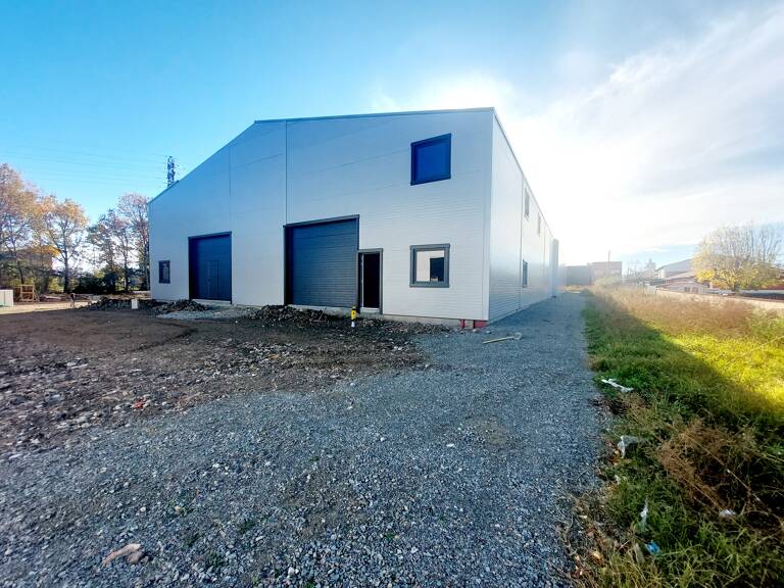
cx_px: 392
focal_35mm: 13
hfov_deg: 106.2
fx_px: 294
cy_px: 294
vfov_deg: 89.9
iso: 50
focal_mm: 1.74
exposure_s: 1/781
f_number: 2.2
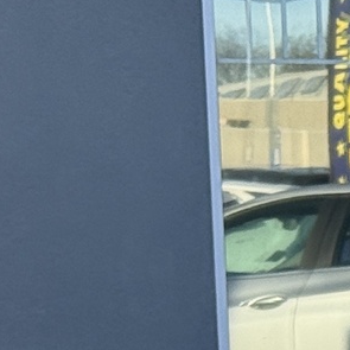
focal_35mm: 295
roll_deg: +0.7
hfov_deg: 5.7
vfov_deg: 5.8
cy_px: 694
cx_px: 886
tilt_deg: -7.3
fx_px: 3375
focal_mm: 6.76
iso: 64
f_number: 1.78
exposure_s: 1/1754
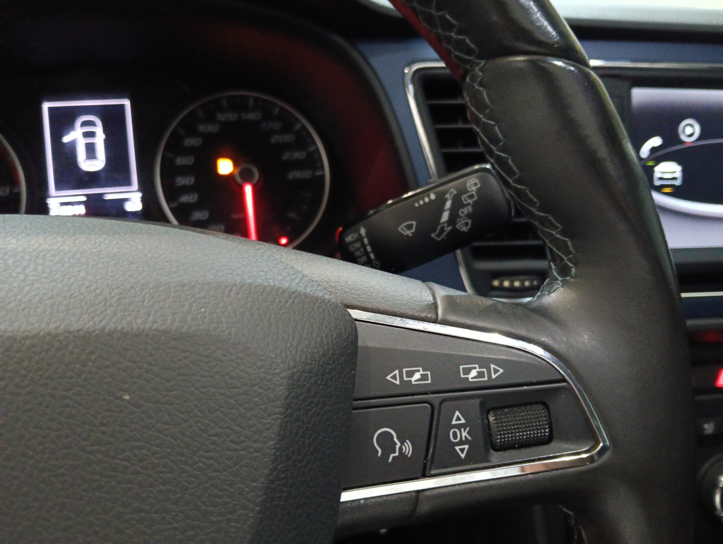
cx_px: 362
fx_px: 565
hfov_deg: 65.2
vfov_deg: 51.5
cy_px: 272
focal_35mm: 27
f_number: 16
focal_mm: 3.98
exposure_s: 1/14.3
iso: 2000
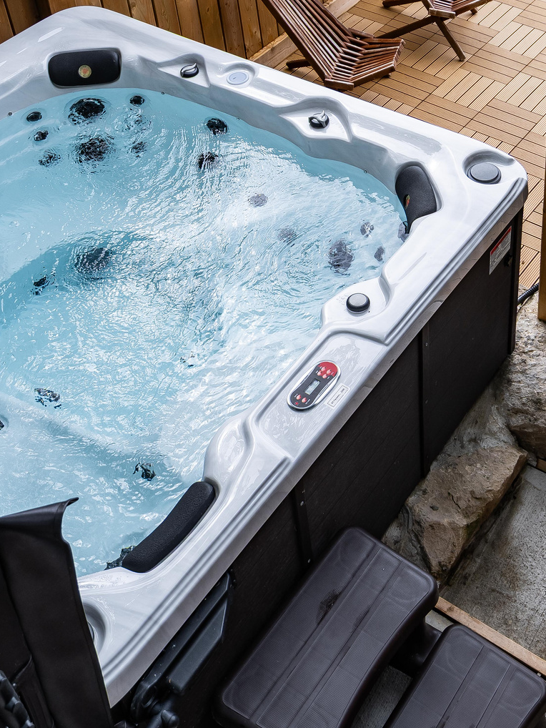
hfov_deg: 28.1
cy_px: 126
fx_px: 1072
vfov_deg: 36.0
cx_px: 420
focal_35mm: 51
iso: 100
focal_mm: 25
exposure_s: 1/250
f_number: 5
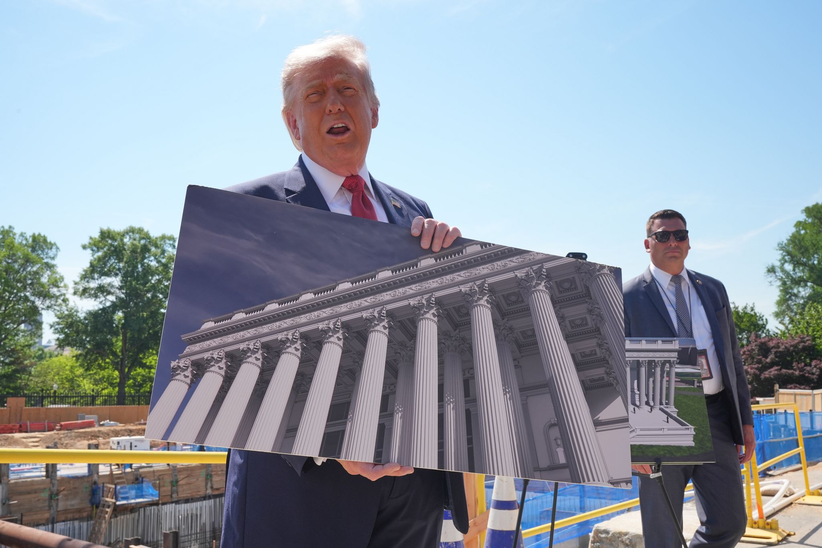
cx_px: 411
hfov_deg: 54.4
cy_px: 274
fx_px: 799
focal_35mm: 35
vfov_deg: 37.8
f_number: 11
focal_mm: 35
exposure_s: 1/400
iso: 400
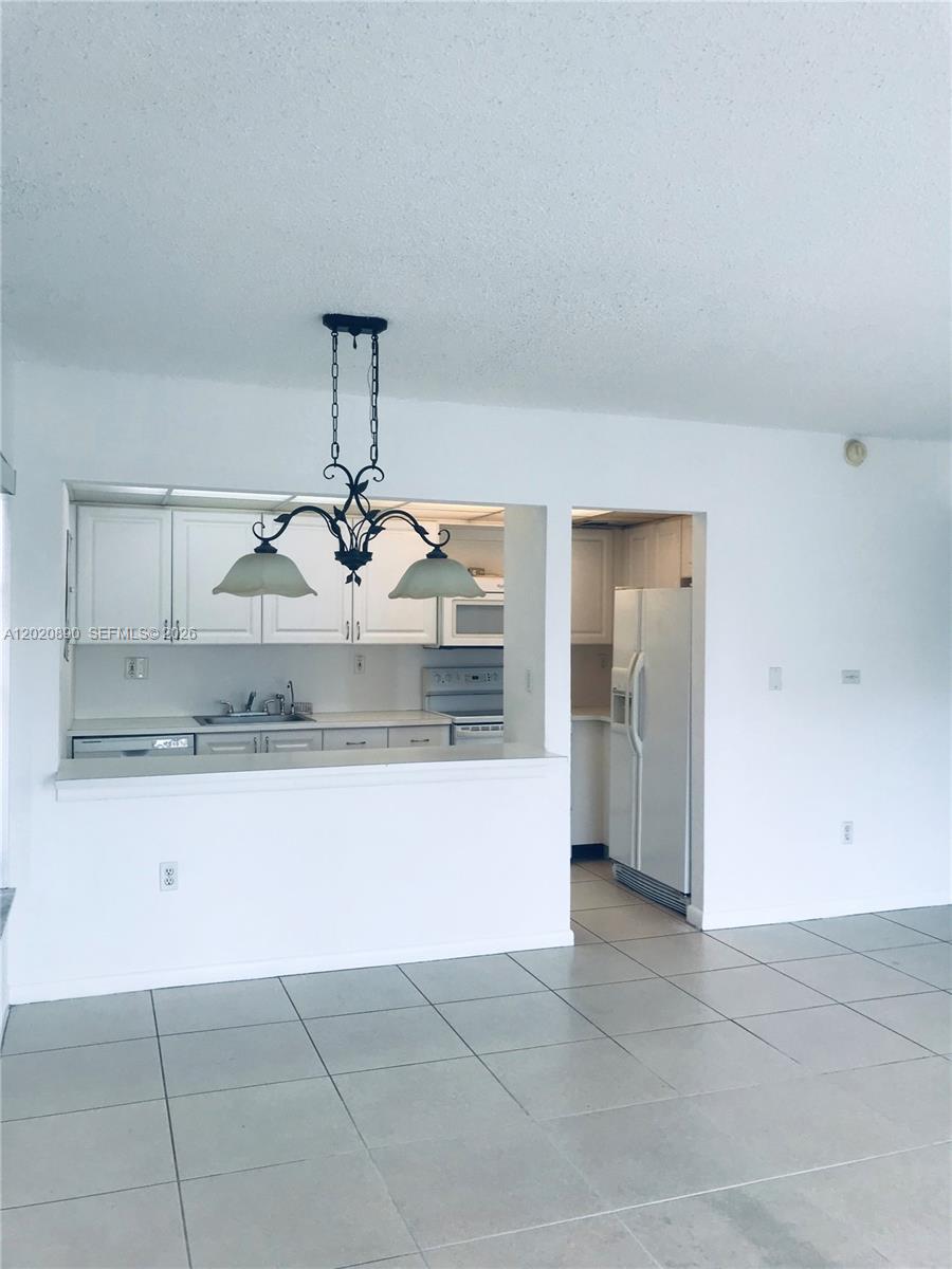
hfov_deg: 49.7
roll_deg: -0.1
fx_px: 1027
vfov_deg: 63.4
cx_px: 476
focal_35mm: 28
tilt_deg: -0.4
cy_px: 634
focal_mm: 3.99
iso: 25
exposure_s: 1/120
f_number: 1.8
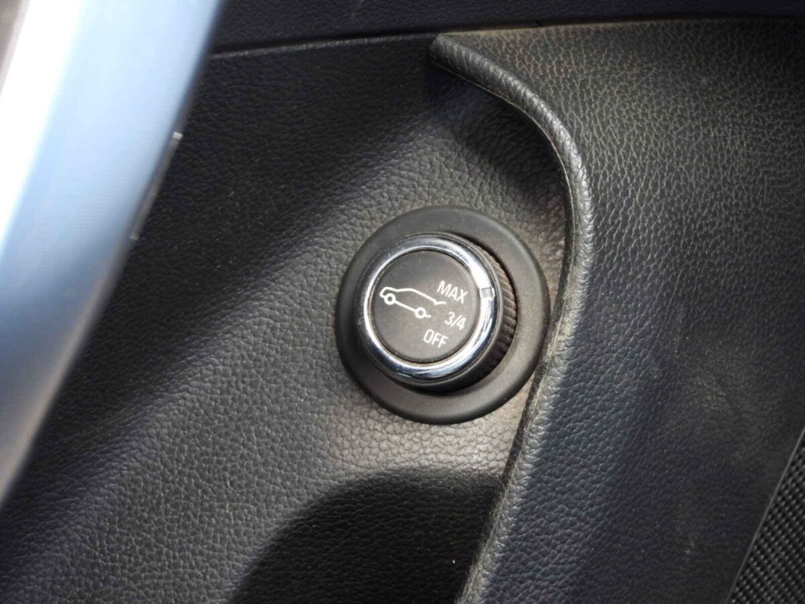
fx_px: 2675
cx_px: 402
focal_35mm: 115
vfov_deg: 12.9
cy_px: 302
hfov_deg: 17.1
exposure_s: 1/30
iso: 400
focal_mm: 20.7
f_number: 4
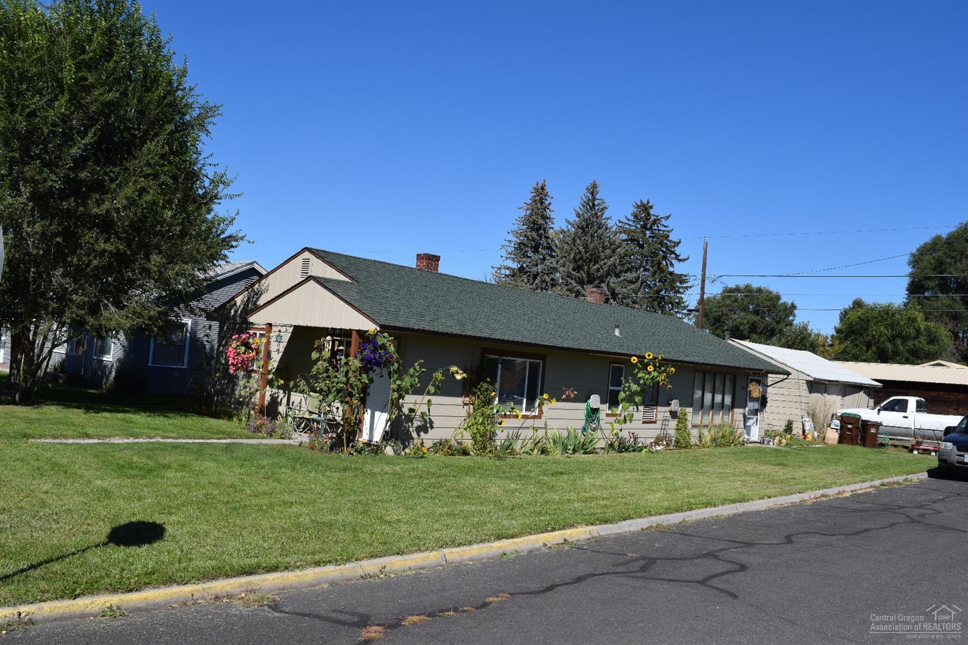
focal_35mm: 30
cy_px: 322
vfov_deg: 43.6
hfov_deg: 61.9
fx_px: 807
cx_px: 484
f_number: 11
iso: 200
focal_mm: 20
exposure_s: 1/500
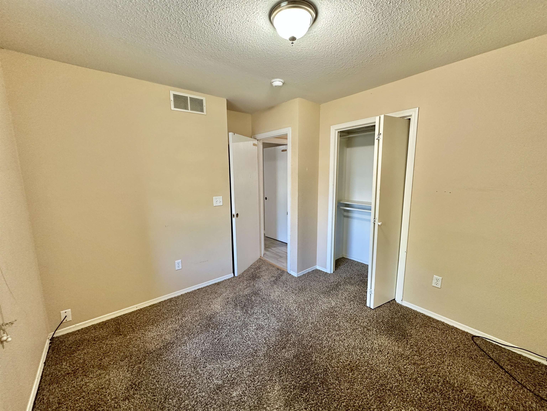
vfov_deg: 85.7
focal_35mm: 14
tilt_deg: -9.0
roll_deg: +0.2
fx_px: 221
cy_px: 206
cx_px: 274
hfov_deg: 102.1
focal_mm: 2.22
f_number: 2.2
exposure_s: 1/60
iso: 250
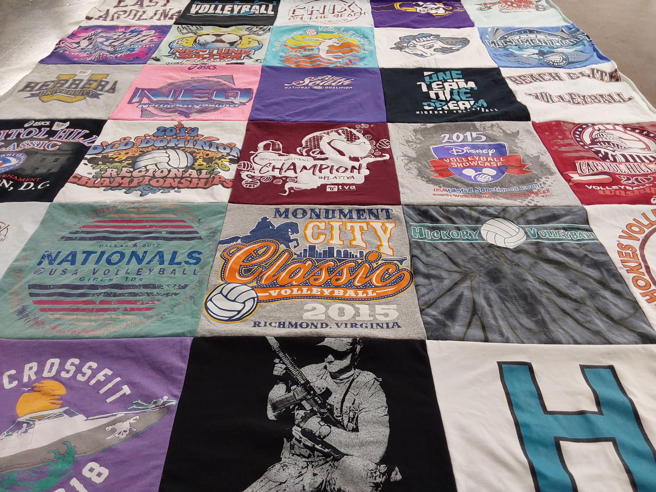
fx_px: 531
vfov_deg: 49.7
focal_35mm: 28
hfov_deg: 63.4
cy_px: 246
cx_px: 328
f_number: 1.9
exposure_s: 1/50
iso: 100
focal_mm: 2.91
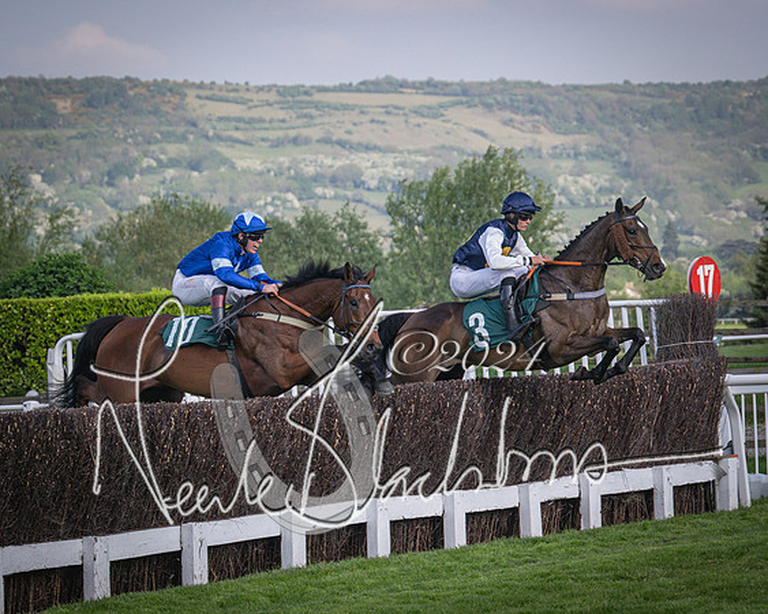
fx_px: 4224
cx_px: 352
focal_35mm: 186
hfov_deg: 10.4
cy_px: 307
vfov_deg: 8.3
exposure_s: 1/2500
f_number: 4
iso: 400
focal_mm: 110
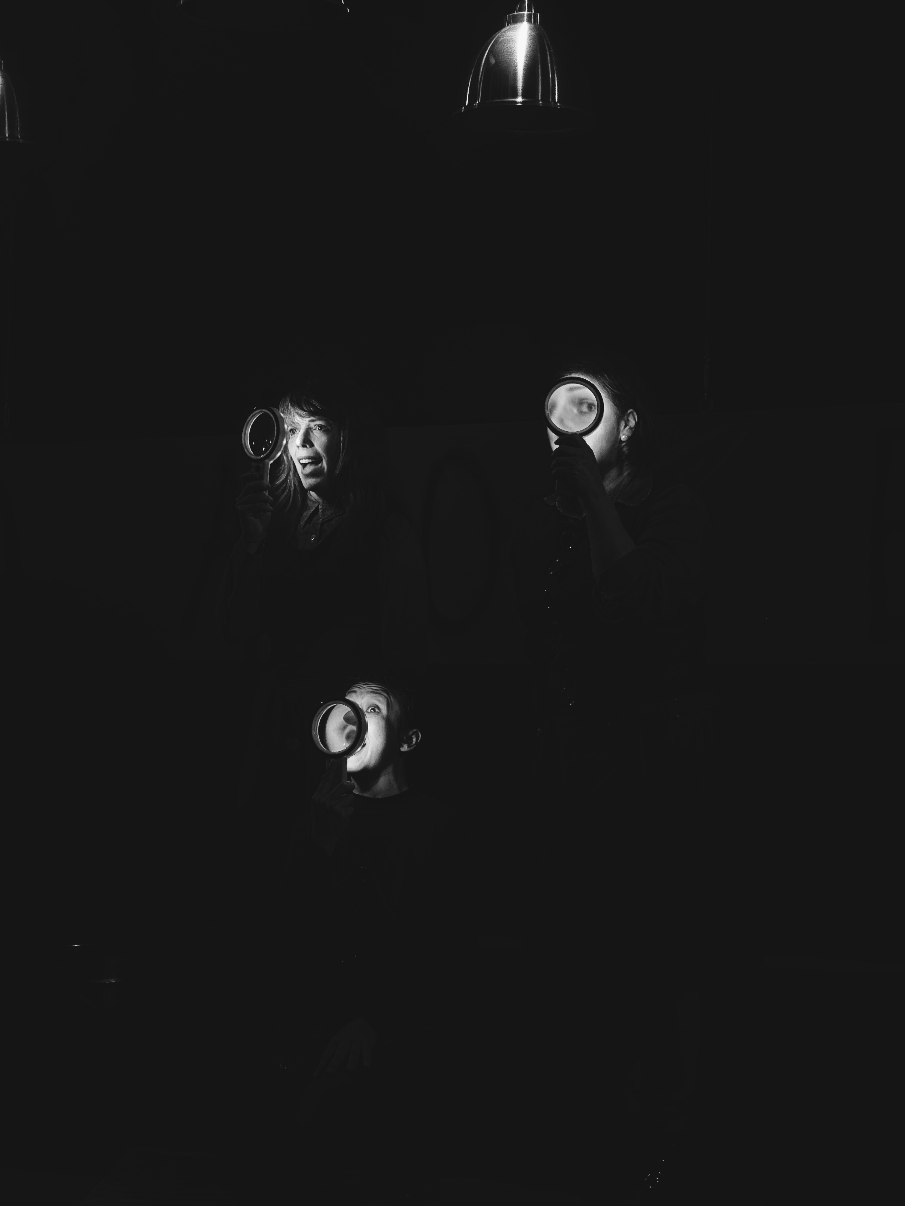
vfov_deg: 25.3
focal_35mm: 77
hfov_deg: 19.1
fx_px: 2684
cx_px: 452
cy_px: 603
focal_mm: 9
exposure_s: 1/41
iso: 800
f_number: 2.8
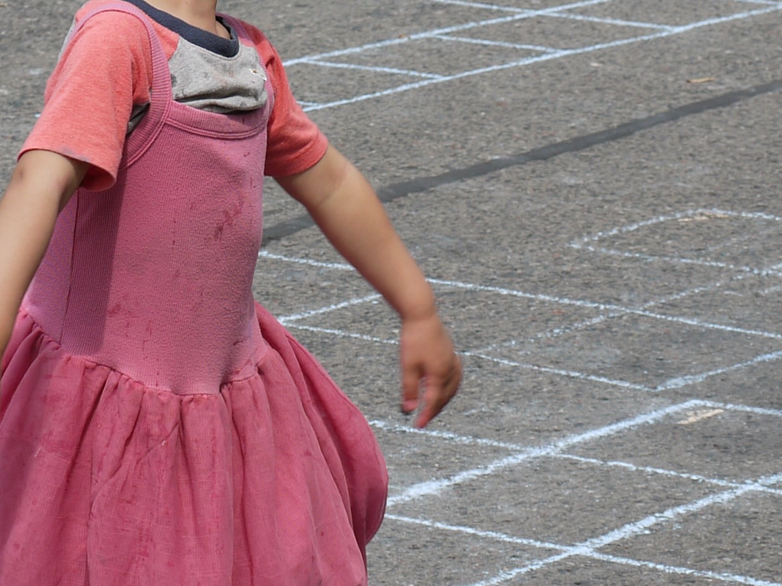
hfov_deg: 8.9
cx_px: 270
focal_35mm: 223
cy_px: 187
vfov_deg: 6.7
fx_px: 5038
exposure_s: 1/500
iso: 100
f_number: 5.6
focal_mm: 35
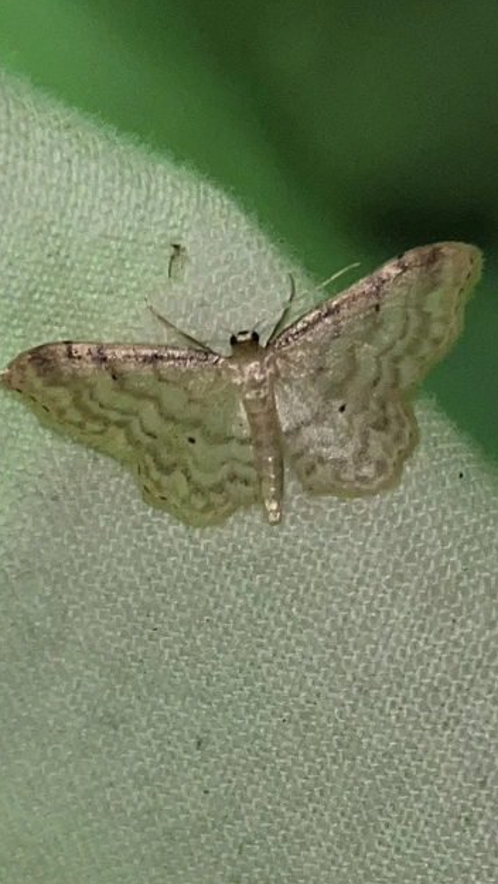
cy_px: 436
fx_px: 680
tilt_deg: -35.2
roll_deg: -8.0
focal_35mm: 29
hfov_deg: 40.1
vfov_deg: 66.0
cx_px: 291
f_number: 1.6
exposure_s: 1/82
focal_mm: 5.1
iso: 32
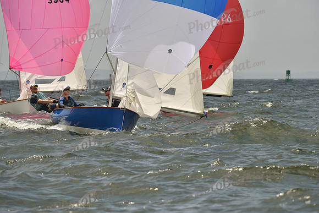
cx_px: 160
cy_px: 106
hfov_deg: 5.9
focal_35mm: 350
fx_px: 3102
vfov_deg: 3.9
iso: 320
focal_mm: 350
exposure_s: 1/1250
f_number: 10
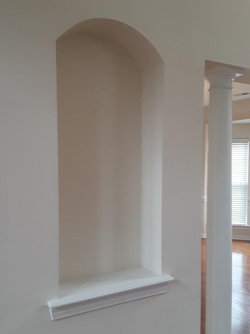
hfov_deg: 41.8
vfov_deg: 54.0
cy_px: 171
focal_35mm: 34
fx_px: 327
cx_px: 117
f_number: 1.9
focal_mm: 2.9
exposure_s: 1/30
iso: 50
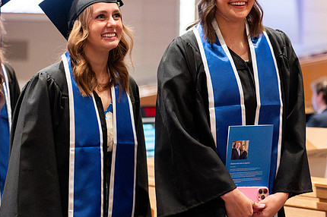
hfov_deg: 21.3
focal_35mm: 96
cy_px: 74
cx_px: 159
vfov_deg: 14.2
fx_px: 871
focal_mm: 70
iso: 12800
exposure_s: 1/250
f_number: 2.8
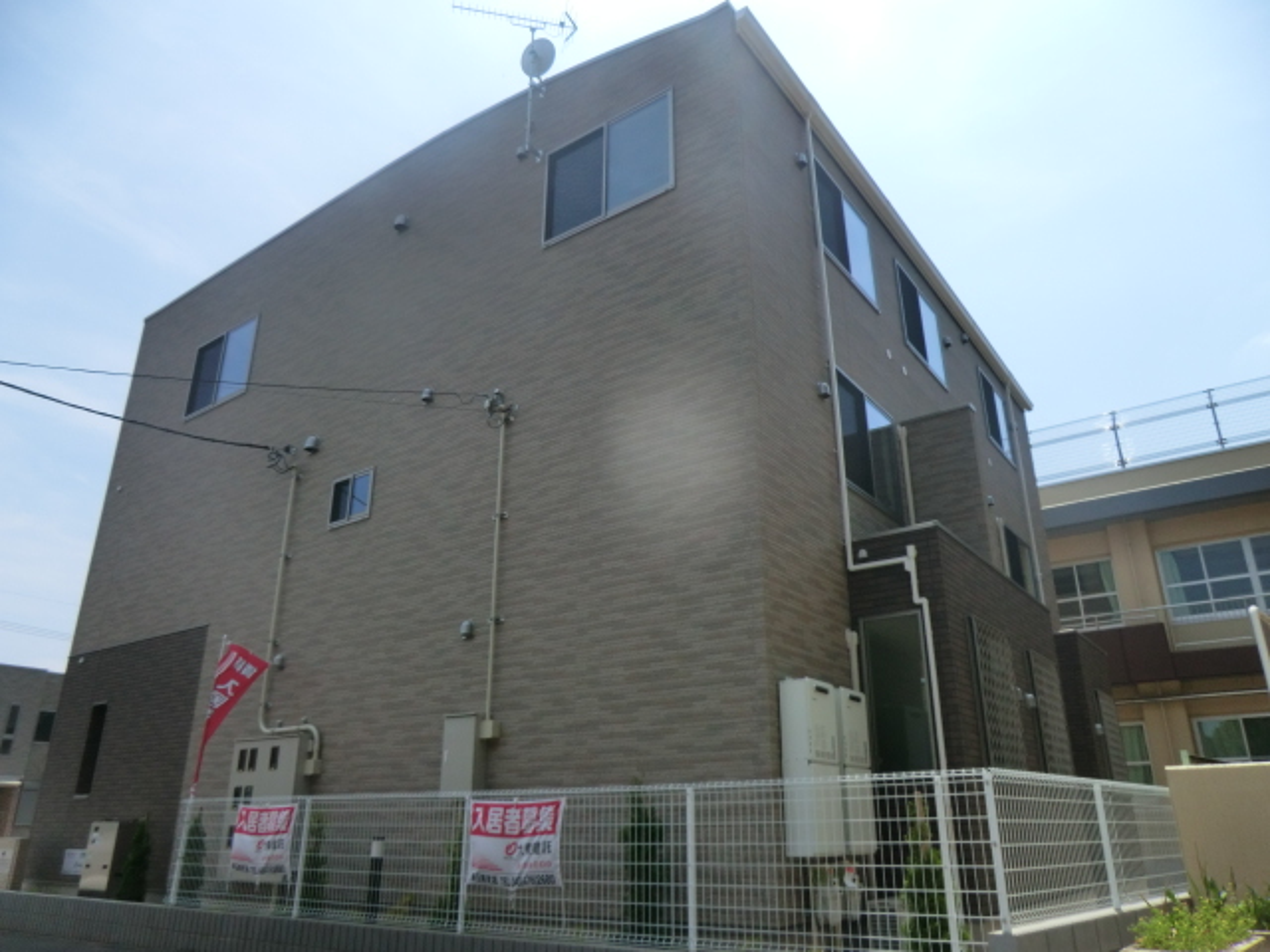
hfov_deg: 71.6
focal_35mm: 24
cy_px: 476
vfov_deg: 56.8
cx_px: 635
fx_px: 881
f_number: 7.5
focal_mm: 4.3
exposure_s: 1/250
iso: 80
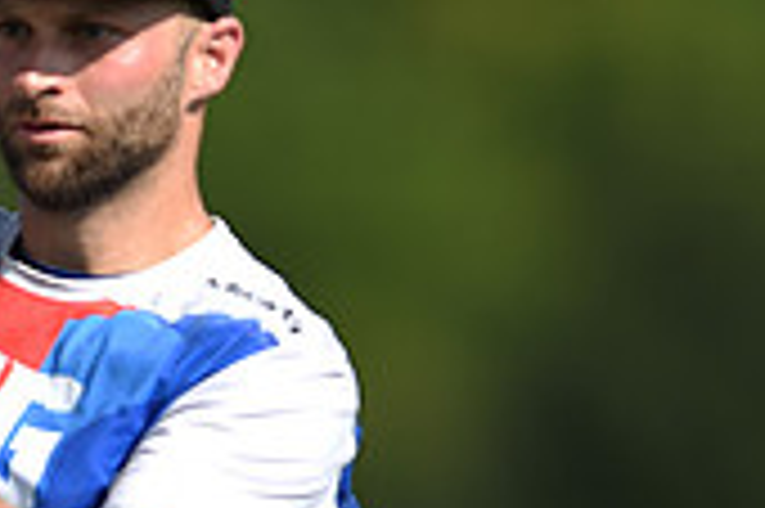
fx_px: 28999
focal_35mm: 1366
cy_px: 501
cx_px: -176
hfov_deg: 1.5
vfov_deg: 1.0
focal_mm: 400
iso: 50
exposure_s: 1/1000
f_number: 2.8
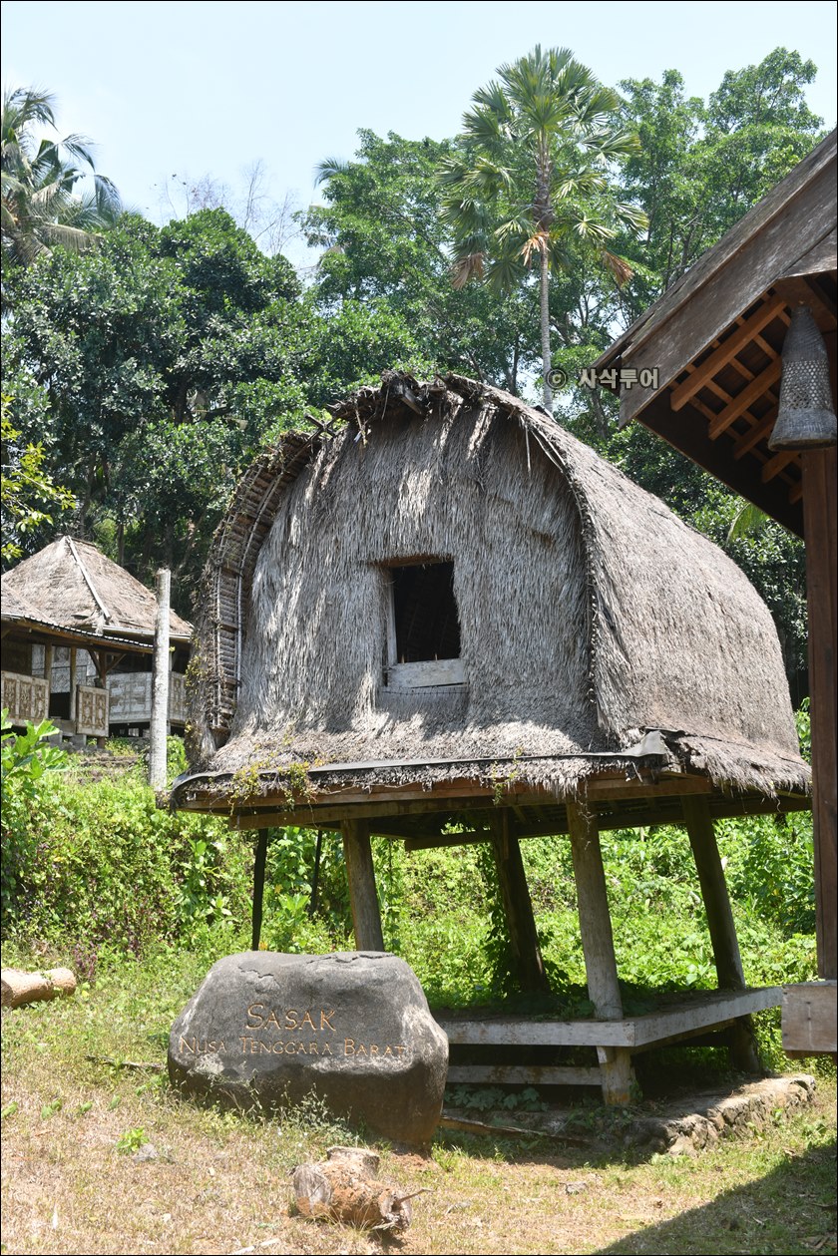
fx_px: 1675
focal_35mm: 48
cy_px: 628
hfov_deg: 28.1
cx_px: 419
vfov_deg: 41.1
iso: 200
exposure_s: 1/250
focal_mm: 48
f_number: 8
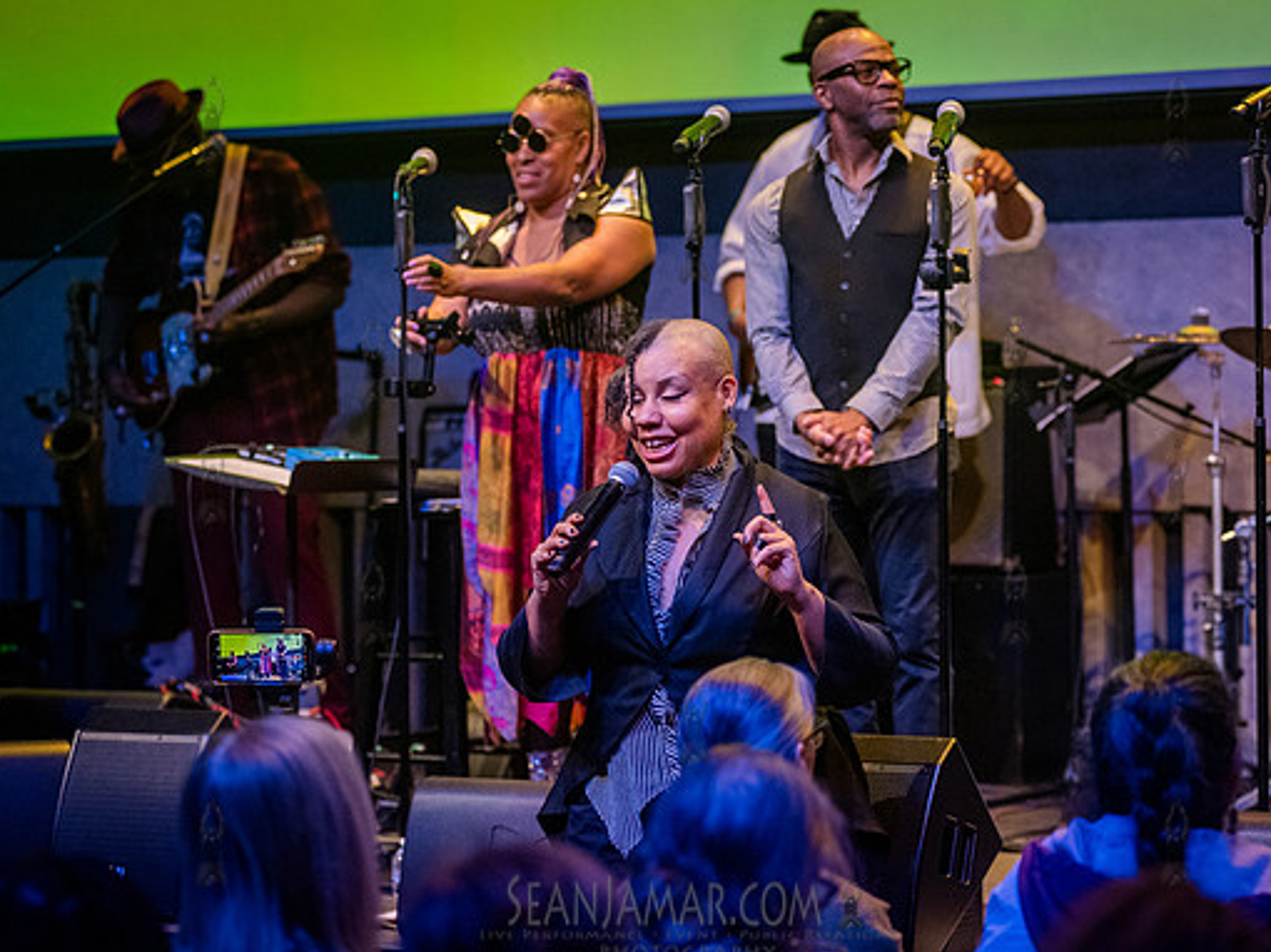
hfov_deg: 17.1
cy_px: 480
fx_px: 4220
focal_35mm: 115
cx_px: 693
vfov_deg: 12.9
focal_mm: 105
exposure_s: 1/500
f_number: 3.5
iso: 4000
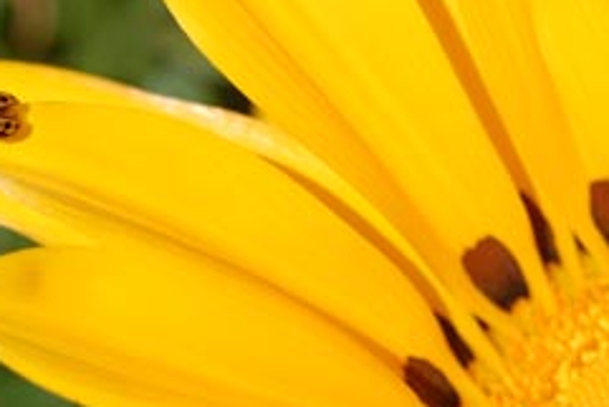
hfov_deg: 8.6
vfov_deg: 5.8
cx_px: 259
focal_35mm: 238
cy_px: 107
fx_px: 4028
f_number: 14
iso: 200
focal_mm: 90
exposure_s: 1/320
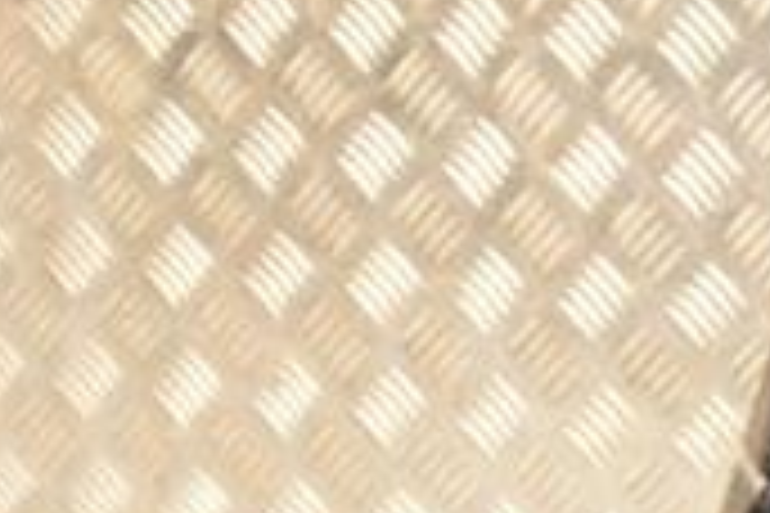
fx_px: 3593
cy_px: 468
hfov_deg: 11.9
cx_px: 1036
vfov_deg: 8.1
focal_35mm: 168
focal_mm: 32
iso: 800
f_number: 5
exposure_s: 1/100
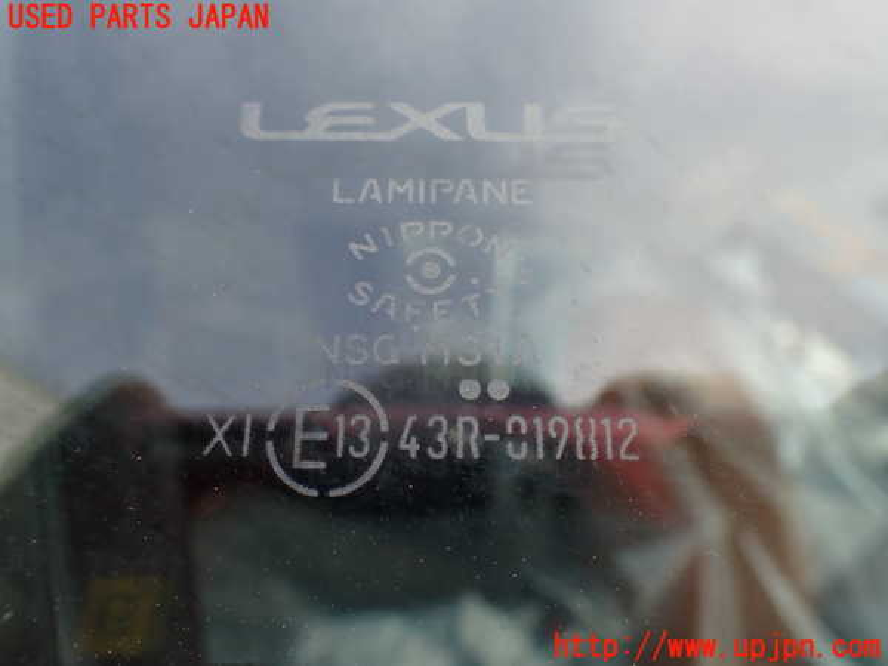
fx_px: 770
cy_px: 333
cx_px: 444
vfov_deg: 46.8
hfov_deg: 60.0
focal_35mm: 30
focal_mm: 5.4
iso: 100
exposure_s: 1/250
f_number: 3.2
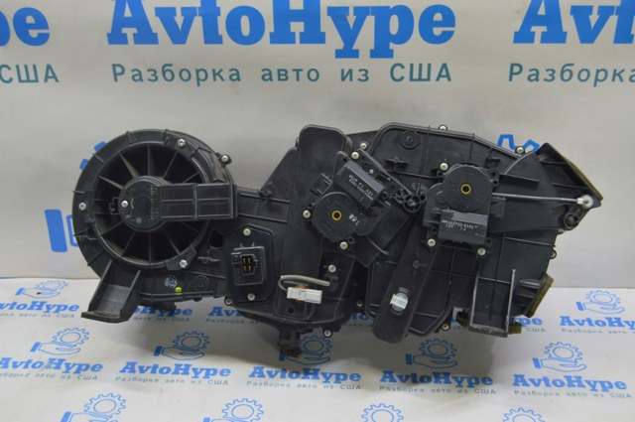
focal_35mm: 45
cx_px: 318
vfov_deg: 29.8
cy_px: 211
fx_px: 793
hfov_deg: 43.7
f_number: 5.6
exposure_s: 1/20
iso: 400
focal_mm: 30
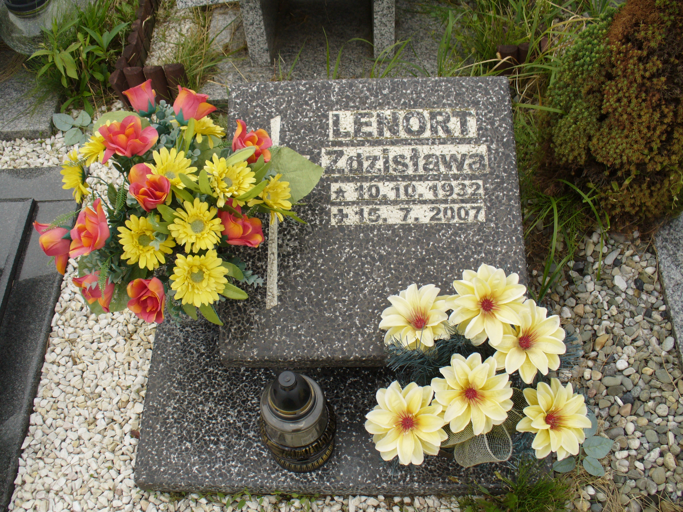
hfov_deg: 50.1
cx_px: 342
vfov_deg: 38.7
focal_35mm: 37
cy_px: 256
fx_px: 730
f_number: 5.6
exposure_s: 1/160
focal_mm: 6.1
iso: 80
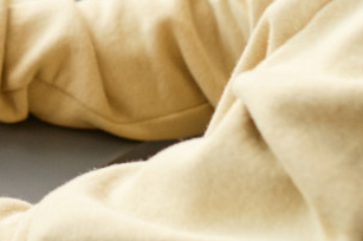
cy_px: -70
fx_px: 1380
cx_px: -121
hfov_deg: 14.3
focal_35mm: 137
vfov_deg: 9.8
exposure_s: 1/250
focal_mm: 23
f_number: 2.8
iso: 400
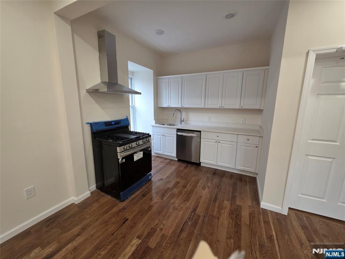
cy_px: 130
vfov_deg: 89.9
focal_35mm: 13
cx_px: 172
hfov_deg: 106.2
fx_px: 130
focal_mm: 2.2
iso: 200
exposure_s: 1/120
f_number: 1.9
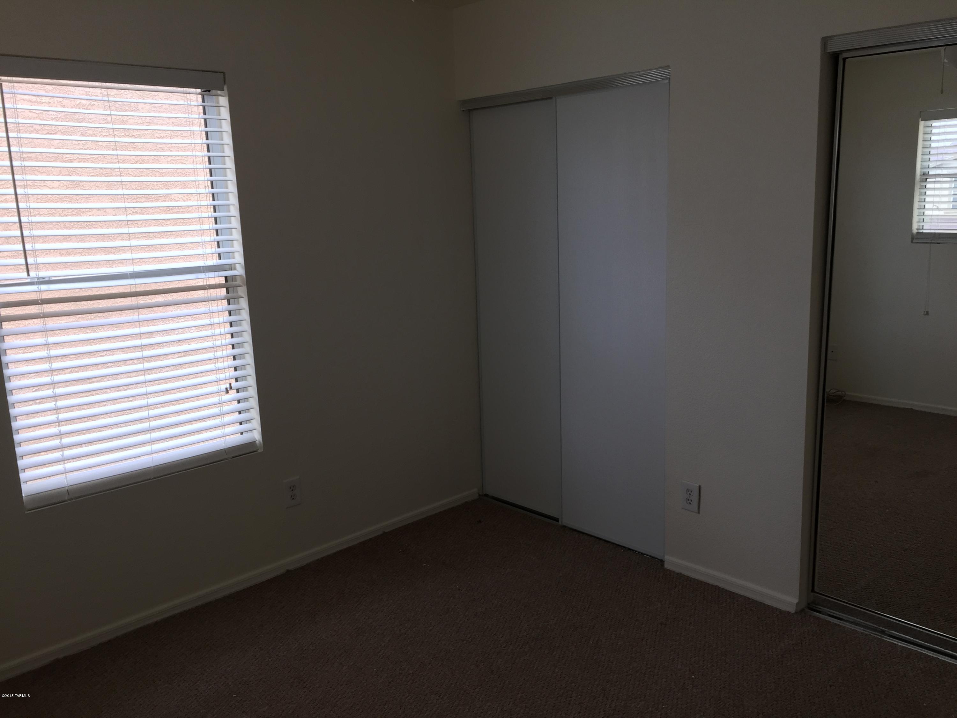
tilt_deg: -10.1
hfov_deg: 61.7
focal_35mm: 29
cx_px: 478
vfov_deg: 48.2
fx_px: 802
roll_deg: +1.9
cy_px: 359
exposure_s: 1/60
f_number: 2.2
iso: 32
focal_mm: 4.15
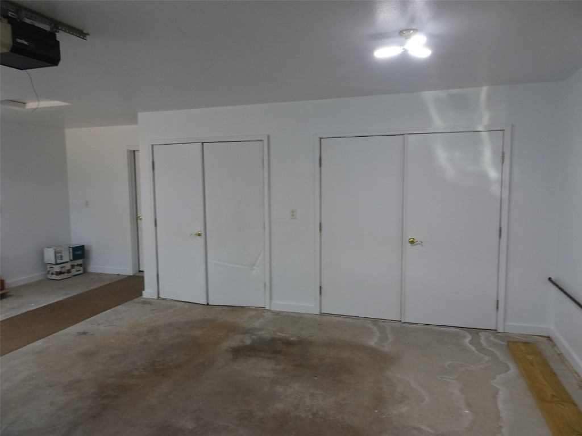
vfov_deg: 56.8
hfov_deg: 71.6
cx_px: 291
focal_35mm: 24
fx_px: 404
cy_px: 218
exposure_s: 1/30
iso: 125
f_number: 3.5
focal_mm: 4.1
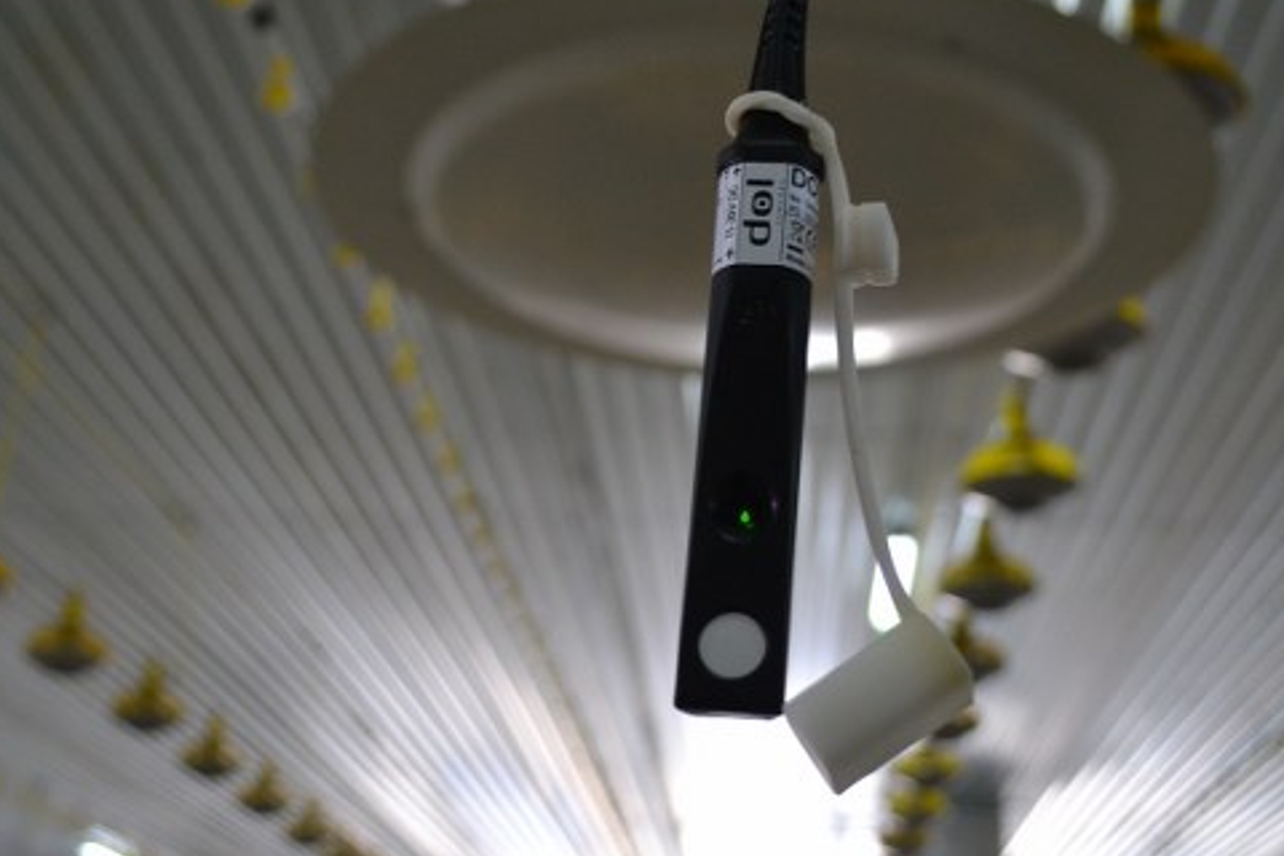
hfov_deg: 36.2
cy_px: 253
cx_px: 647
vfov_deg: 24.4
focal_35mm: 55
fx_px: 1962
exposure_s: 1/60
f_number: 3.8
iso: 560
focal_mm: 22
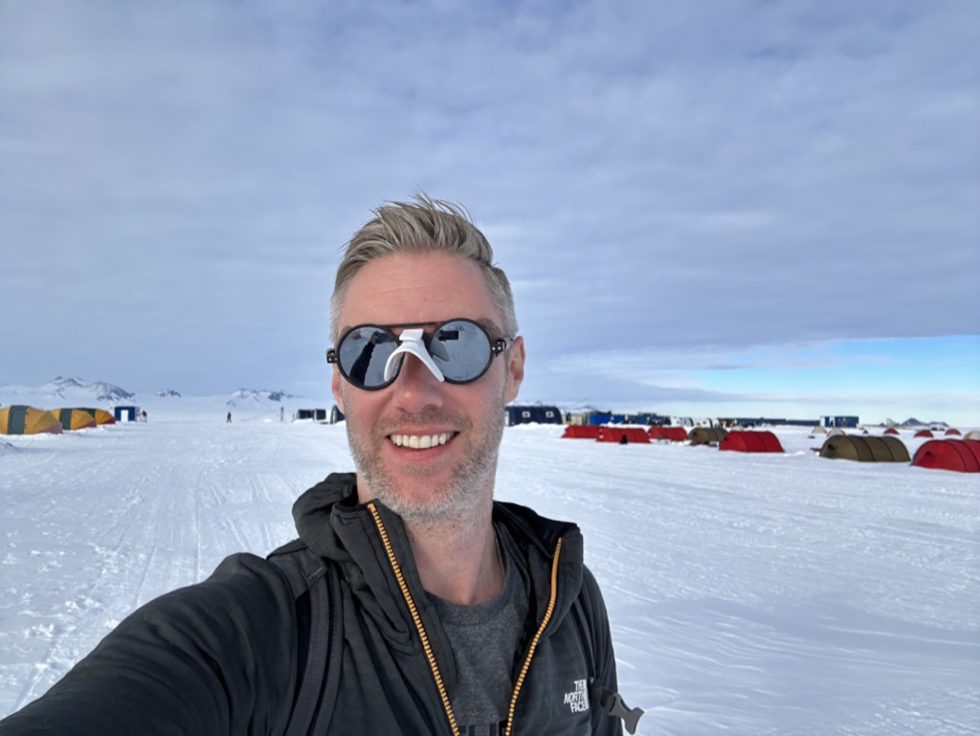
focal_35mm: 23
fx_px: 651
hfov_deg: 73.9
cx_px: 490
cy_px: 368
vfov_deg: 58.9
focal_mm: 2.69
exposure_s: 1/1497
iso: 25
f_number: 1.9
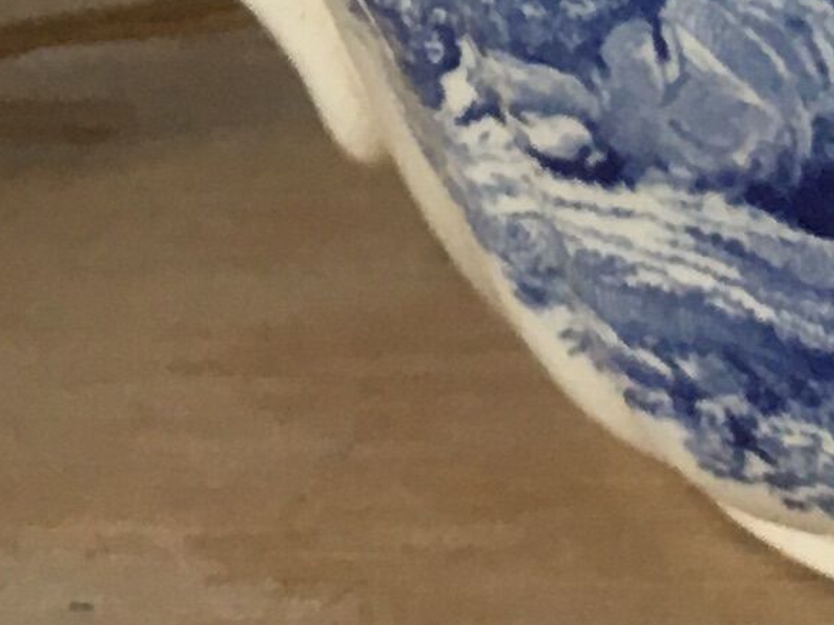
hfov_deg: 9.9
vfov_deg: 7.3
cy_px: -268
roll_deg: +1.5
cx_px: 436
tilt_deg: -18.2
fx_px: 4816
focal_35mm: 200
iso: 80
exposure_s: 1/33
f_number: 2.2
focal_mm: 4.15
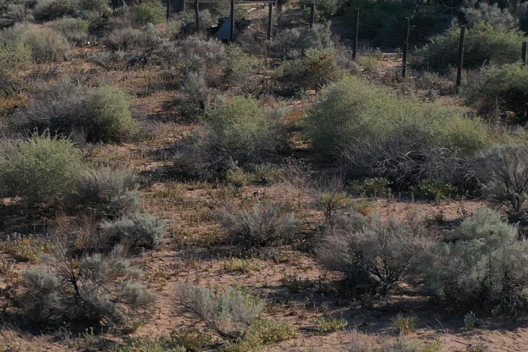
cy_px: 137
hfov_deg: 17.8
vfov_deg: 13.3
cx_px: -252
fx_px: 1511
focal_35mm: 103
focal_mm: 10.26
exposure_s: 1/2500
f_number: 2.8
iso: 100
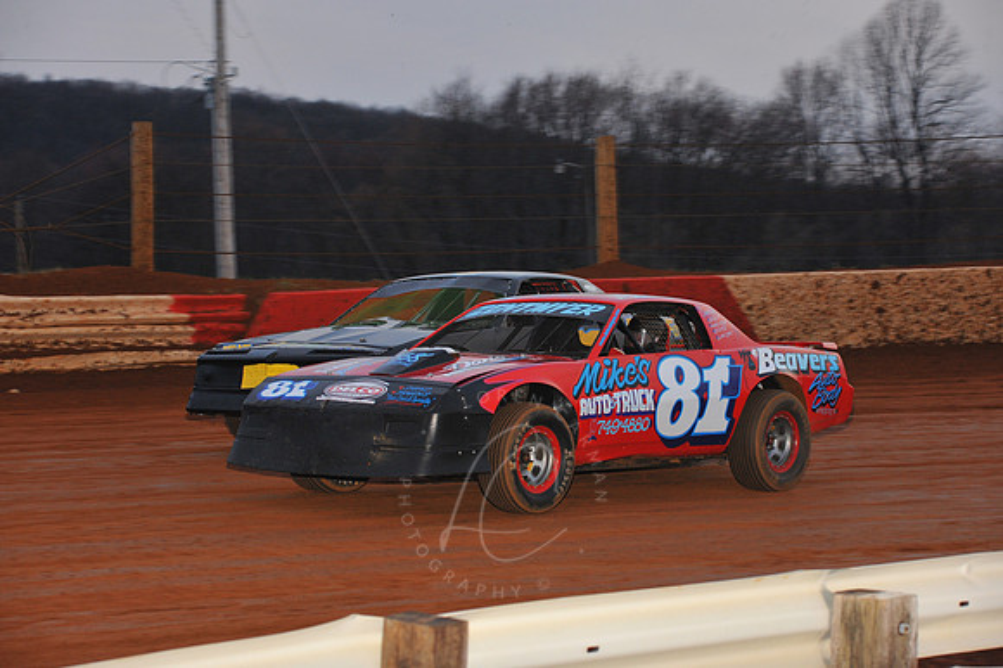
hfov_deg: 17.1
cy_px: 334
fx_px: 3341
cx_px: 502
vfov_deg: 11.4
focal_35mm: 120
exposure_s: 1/320
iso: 1250
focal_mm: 120
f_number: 7.1
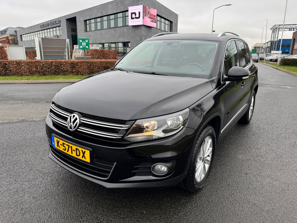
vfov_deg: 56.8
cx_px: 148
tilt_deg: -14.5
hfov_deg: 71.6
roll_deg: -0.4
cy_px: 112
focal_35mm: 24
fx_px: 206
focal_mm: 6.76
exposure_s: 1/237
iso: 64
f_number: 1.78
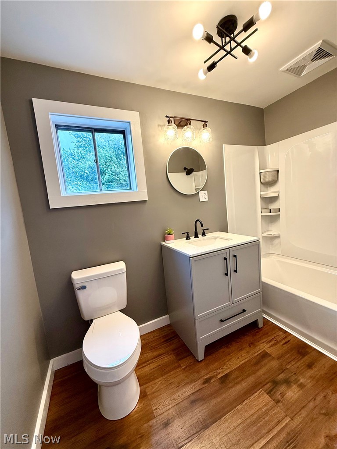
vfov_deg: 102.1
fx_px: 182
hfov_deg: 85.7
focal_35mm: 14
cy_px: 224
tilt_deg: -6.5
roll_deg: +6.1
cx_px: 168
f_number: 2.2
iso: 160
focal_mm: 2.22
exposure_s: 1/120
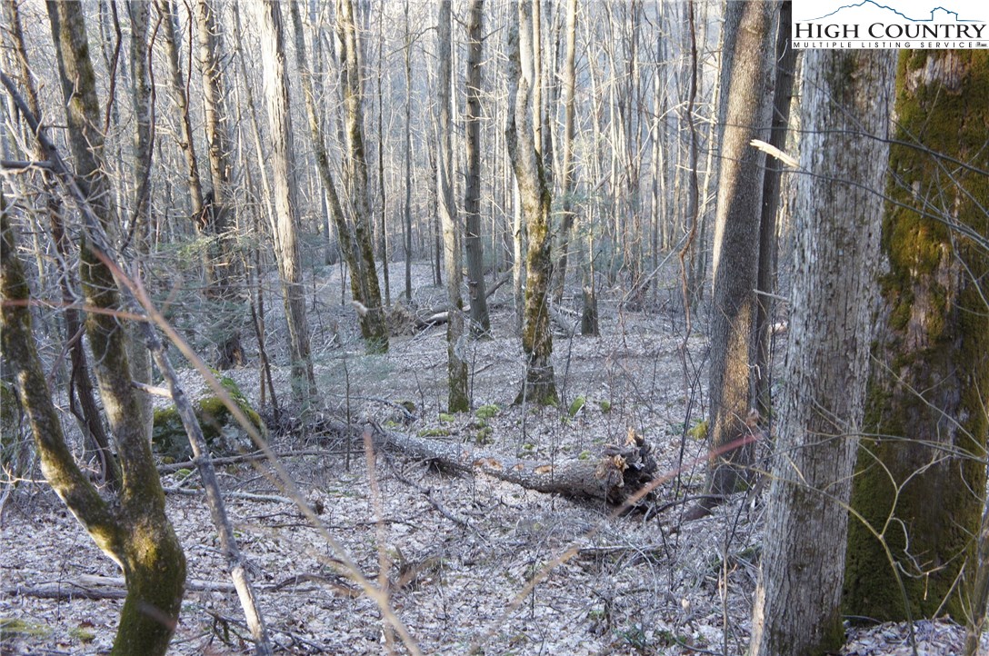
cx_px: 494
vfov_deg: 27.2
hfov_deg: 40.0
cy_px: 328
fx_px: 1358
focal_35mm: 50
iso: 320
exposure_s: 1/60
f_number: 4.5
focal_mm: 33
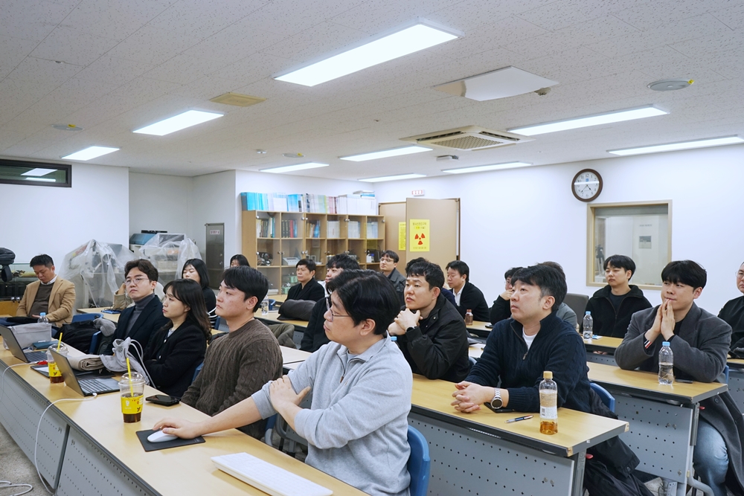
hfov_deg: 65.5
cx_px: 372
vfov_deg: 46.4
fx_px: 579
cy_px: 248
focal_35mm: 28
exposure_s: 1/100
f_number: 5.6
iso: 400
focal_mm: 28
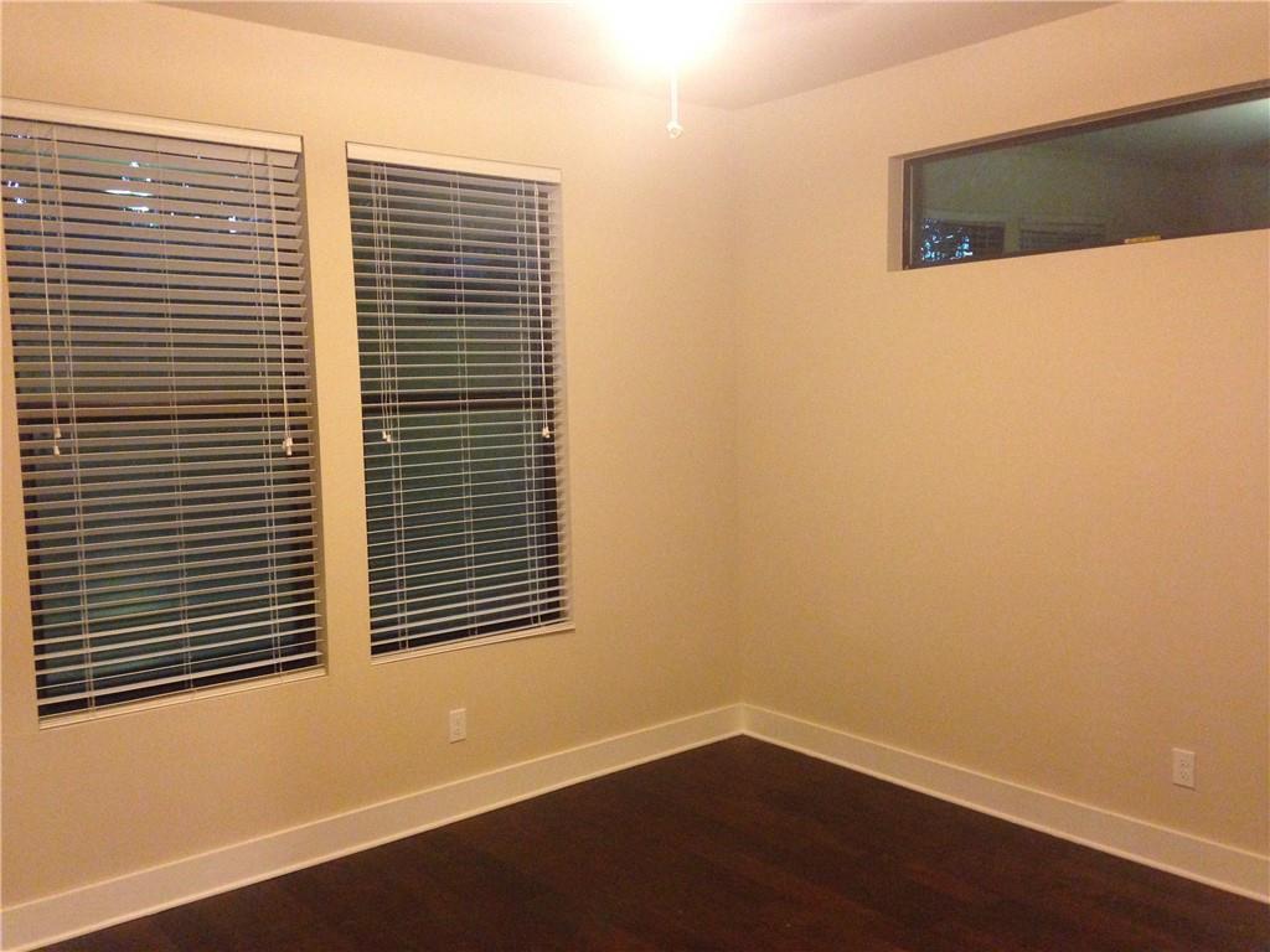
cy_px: 476
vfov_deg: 42.9
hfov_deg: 55.4
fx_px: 1211
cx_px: 635
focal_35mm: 33
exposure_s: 1/17
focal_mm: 4.12
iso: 400
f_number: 2.4
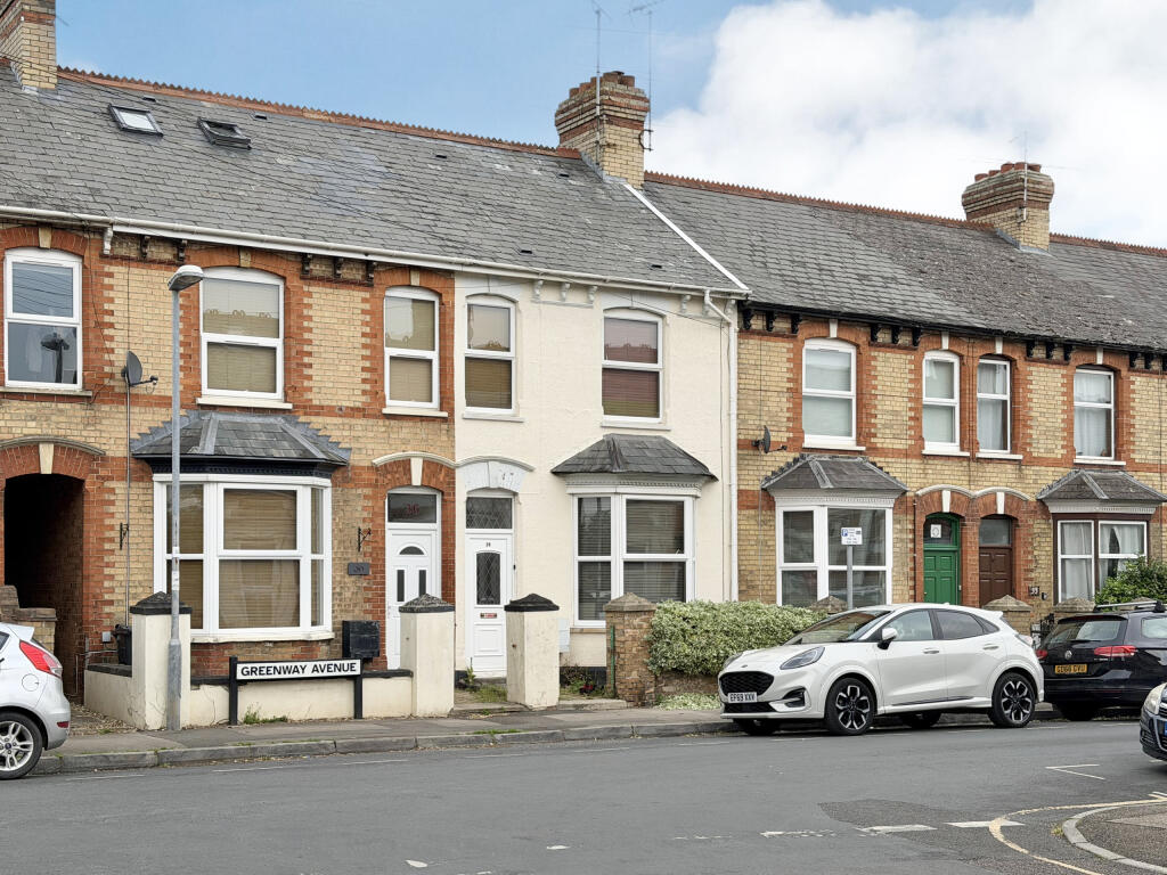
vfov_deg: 30.3
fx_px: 1618
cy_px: 438
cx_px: 584
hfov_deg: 39.7
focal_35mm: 48
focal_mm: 6.76
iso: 64
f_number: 1.78
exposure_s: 1/1838
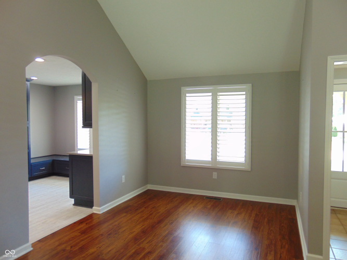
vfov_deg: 54.9
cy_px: 130
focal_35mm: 25
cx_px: 174
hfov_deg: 69.4
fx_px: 251
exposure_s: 1/30
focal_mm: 4.5
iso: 160
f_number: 3
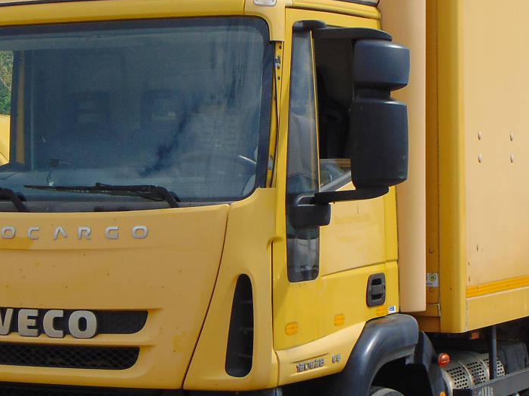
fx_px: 1742
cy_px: 213
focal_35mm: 114
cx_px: 279
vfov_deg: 13.0
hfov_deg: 17.3
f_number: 9
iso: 80
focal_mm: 9
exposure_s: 1/200
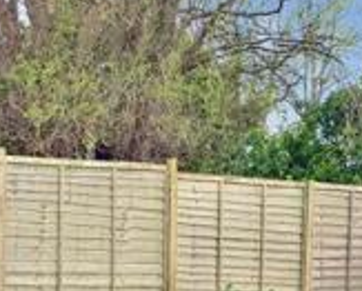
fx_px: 1213
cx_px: 89
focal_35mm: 113
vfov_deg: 13.6
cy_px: 248
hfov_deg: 16.9
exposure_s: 1/200
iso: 400
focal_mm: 20
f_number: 6.3
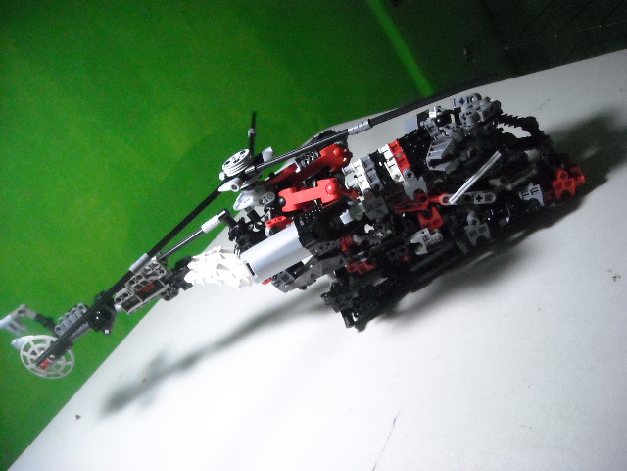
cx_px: 314
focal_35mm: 35
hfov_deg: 52.6
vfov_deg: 40.7
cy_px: 236
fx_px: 634
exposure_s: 1/129
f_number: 2.8
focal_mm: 5.7
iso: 800
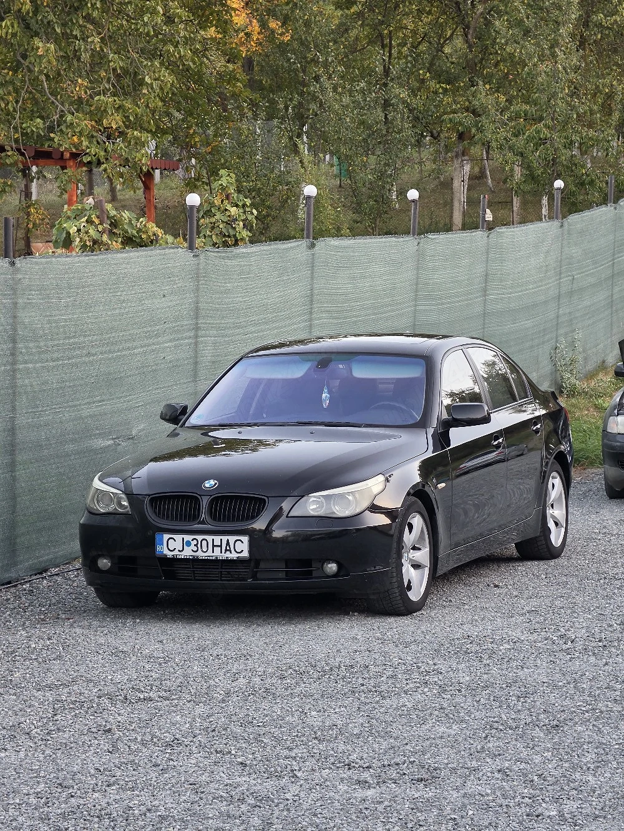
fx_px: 2764
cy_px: 416
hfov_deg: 12.9
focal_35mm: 115
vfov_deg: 17.1
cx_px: 312
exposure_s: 1/101
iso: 320
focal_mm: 18.6
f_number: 2.9
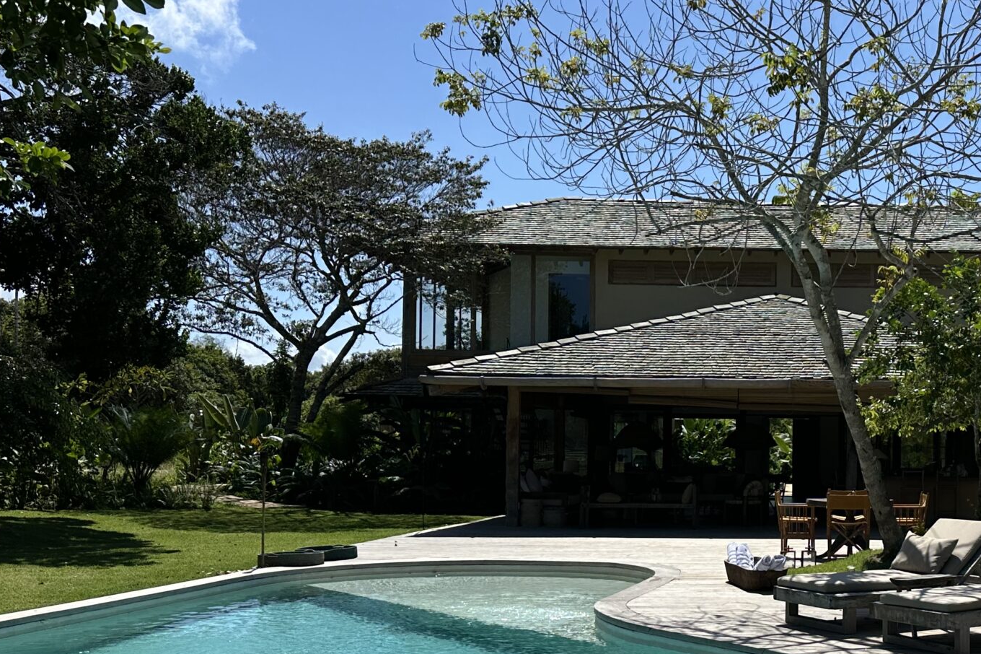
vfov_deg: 28.5
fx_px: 1280
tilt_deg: +0.8
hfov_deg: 39.5
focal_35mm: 47
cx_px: 844
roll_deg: +0.0
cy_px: 415
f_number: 1.78
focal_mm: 6.86
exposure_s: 1/6211
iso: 80
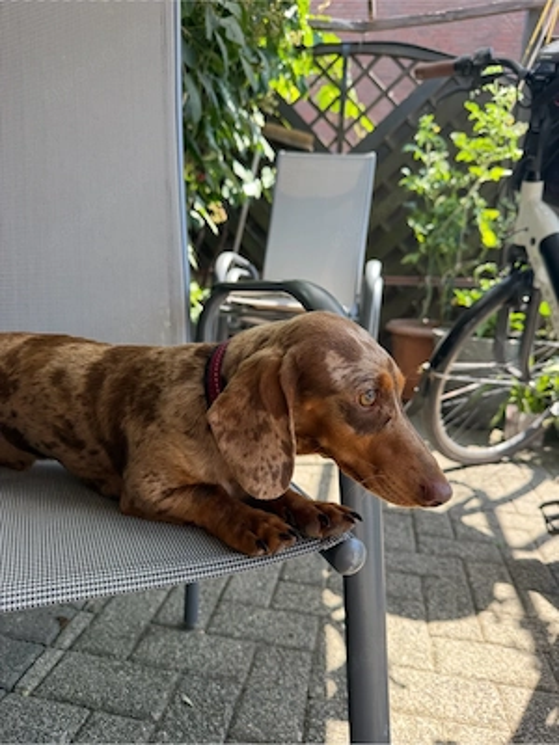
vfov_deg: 71.6
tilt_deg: -11.2
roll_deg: -3.5
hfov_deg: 56.8
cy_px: 372
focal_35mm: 24
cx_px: 280
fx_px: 517
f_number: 1.78
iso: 100
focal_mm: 6.76
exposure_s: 1/416
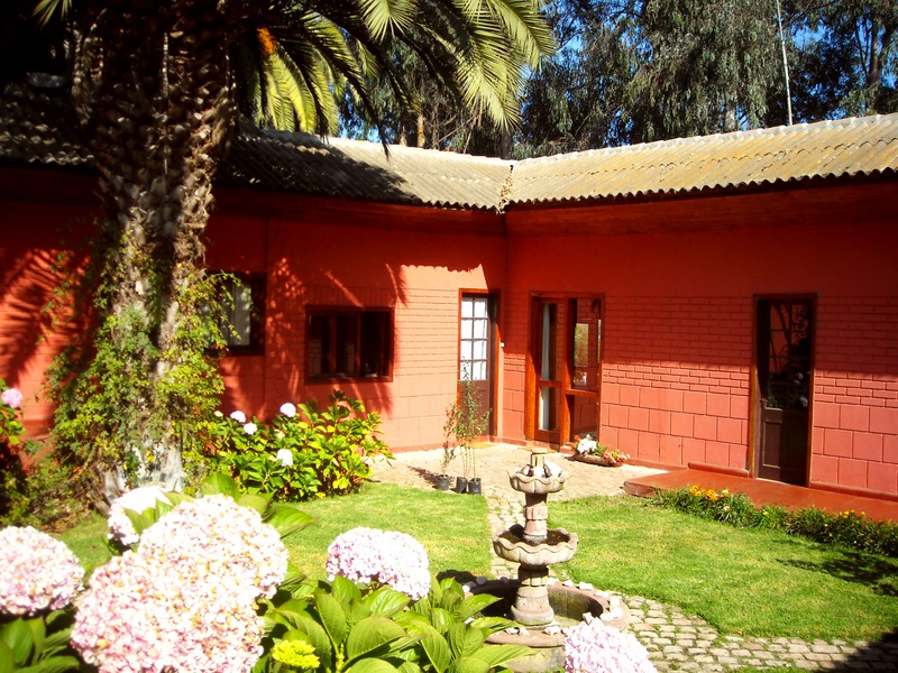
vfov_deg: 40.7
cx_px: 449
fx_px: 908
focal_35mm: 35
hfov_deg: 52.6
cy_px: 336
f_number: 5.6
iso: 64
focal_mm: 5.7
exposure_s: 1/184
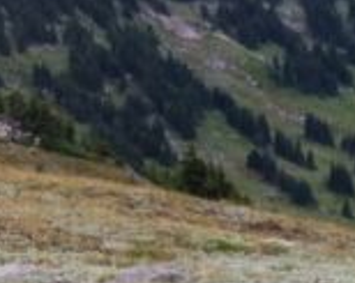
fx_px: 2383
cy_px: 286
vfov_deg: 6.8
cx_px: 945
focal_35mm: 227
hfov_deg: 7.7
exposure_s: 1/223
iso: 80
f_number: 2.8
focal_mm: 3.85
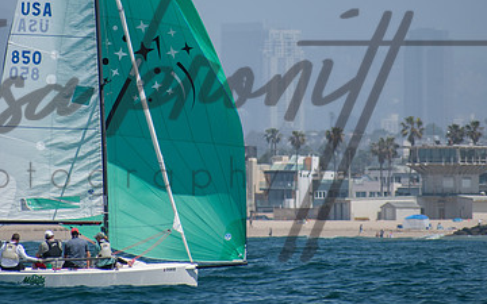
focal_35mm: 740
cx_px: 219
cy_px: 75
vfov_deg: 1.8
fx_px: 9822
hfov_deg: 2.8
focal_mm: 300
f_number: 6.3
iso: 200
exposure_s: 1/1000
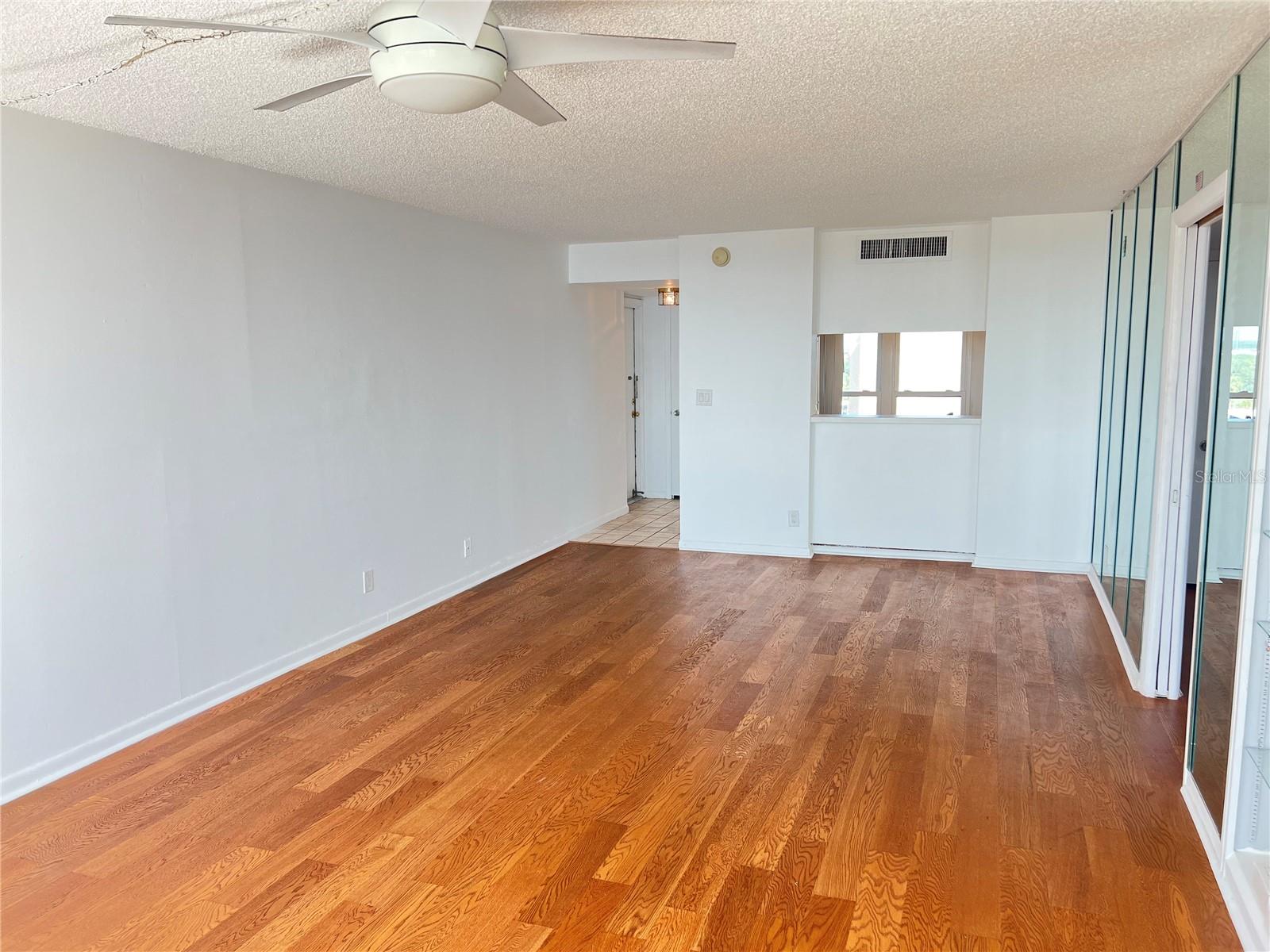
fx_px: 954
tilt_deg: -7.2
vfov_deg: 53.1
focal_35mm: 26
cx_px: 635
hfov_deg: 67.3
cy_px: 476
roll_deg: +1.2
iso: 64
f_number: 1.5
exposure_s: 1/121
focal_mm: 5.7
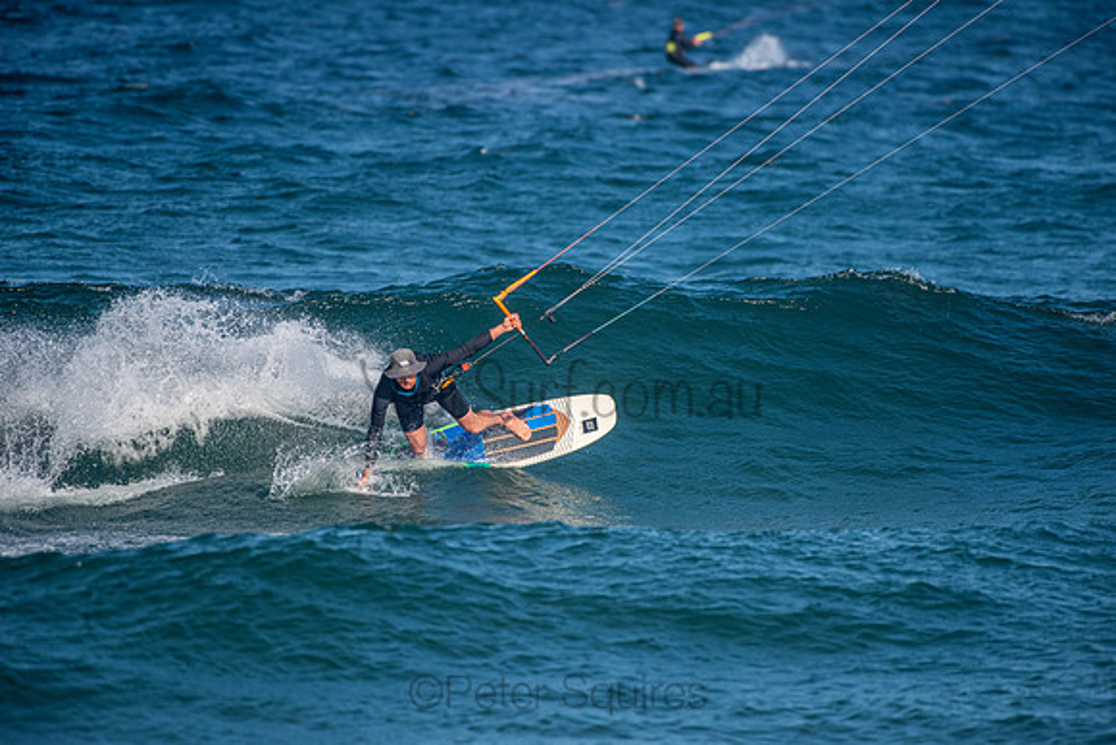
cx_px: 558
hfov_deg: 4.1
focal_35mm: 500
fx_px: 15503
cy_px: 372
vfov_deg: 2.8
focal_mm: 500
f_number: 5.6
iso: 200
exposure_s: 1/1600
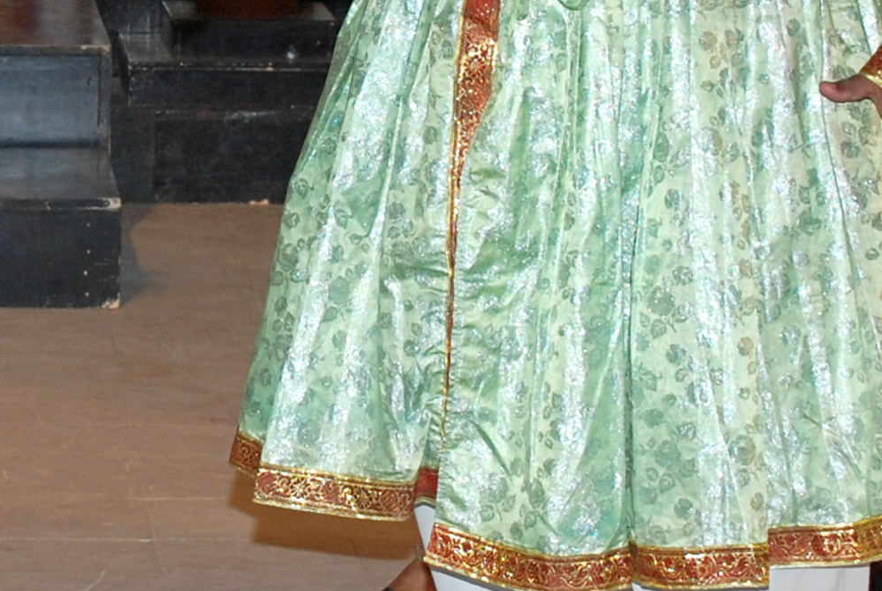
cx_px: 311
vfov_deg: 7.3
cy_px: -78
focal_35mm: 188
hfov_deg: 10.9
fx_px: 4611
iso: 250
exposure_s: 1/100
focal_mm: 32
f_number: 4.2
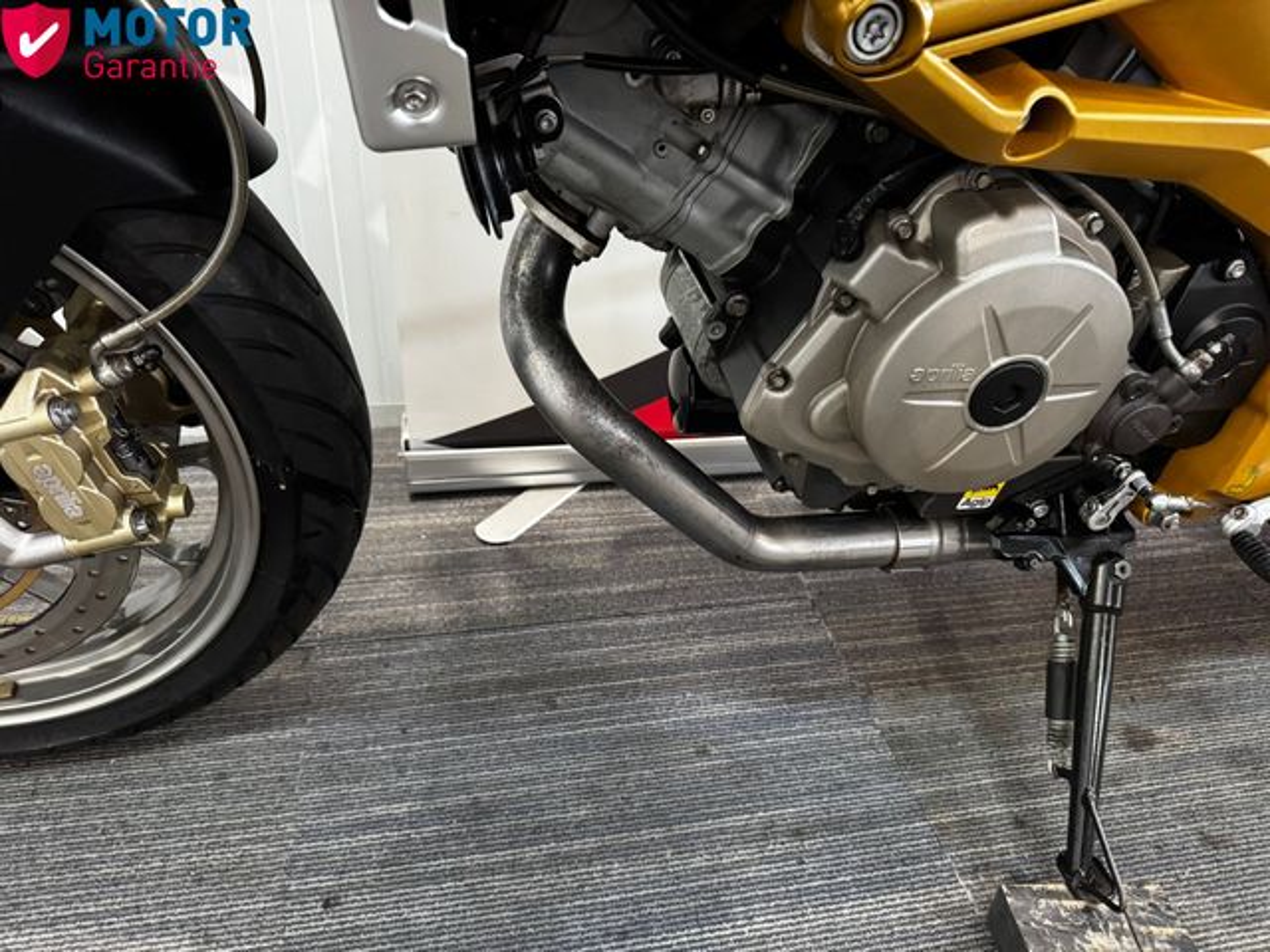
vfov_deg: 56.8
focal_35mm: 24
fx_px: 881
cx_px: 635
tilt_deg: -34.5
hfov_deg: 71.6
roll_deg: -5.3
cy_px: 476
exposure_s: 1/33
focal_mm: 6.76
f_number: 1.78
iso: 640
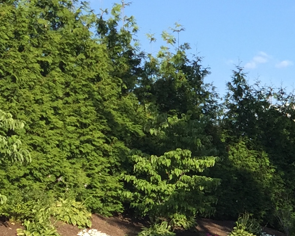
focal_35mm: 119
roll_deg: -0.4
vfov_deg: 12.7
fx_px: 1039
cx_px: 529
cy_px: 259
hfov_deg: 14.3
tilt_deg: -1.3
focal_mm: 4.15
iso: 32
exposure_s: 1/860
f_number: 2.2
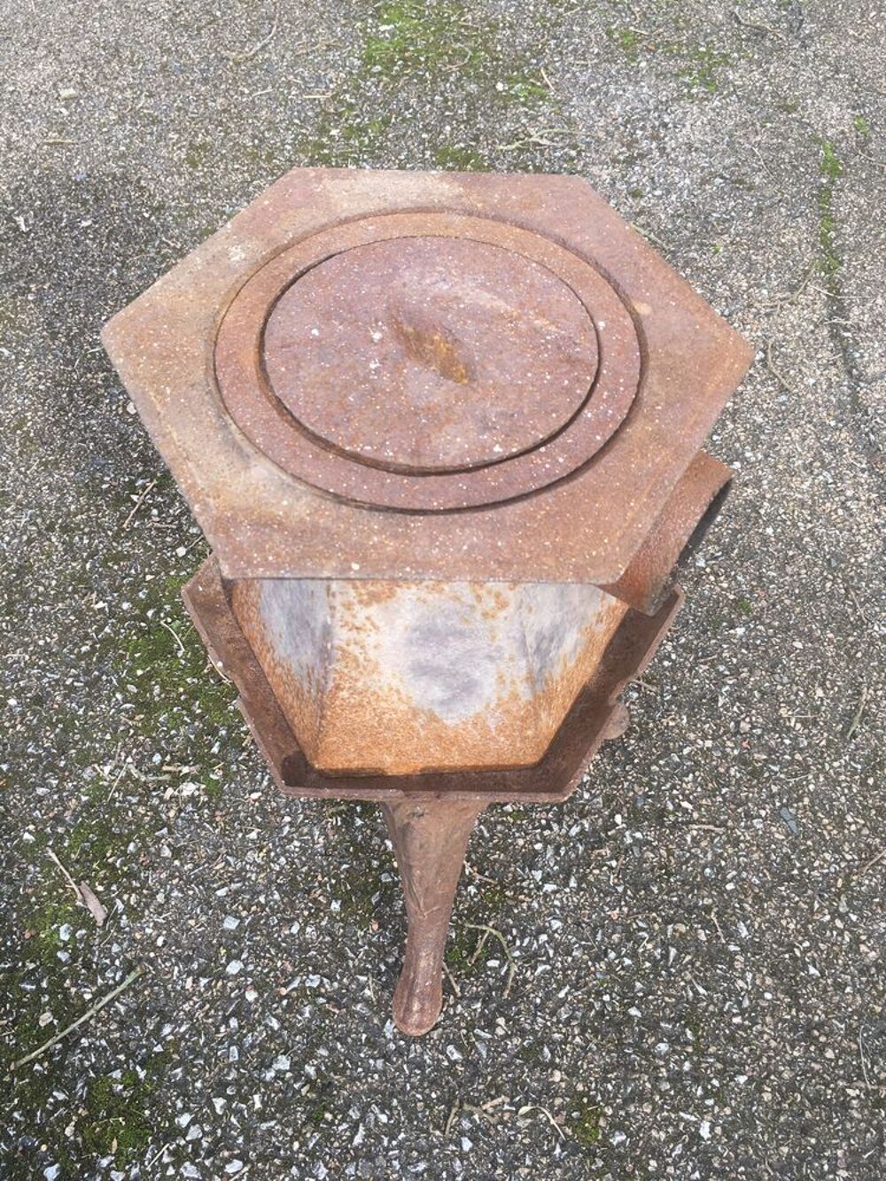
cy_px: 590
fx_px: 990
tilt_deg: -56.3
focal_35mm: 29
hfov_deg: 48.2
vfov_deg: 61.7
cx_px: 443
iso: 25
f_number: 2.2
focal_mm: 4.15
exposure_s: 1/179
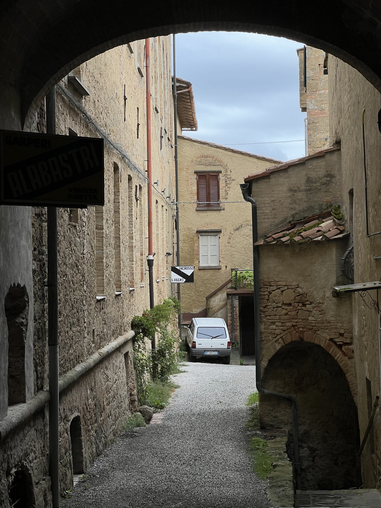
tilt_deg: +0.6
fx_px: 1130
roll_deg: +1.2
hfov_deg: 19.1
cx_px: 190
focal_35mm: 77
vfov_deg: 25.3
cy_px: 254
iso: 32
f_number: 2.8
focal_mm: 9
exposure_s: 1/303
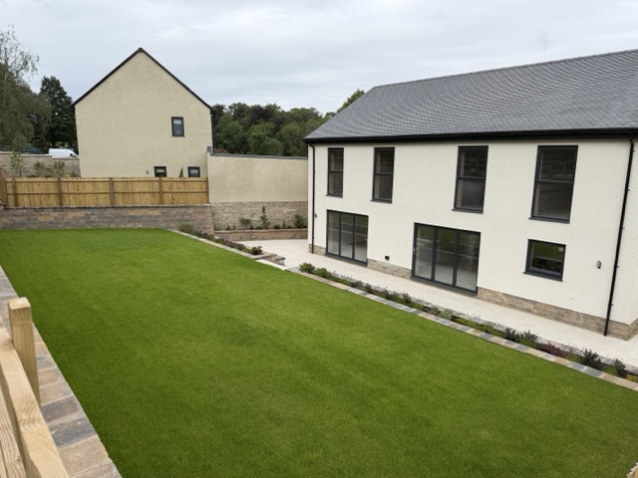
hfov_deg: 71.6
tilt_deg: -9.6
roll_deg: -0.8
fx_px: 442
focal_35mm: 24
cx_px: 319
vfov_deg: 56.8
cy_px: 239
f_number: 1.78
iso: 80
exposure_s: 1/2445
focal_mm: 6.76
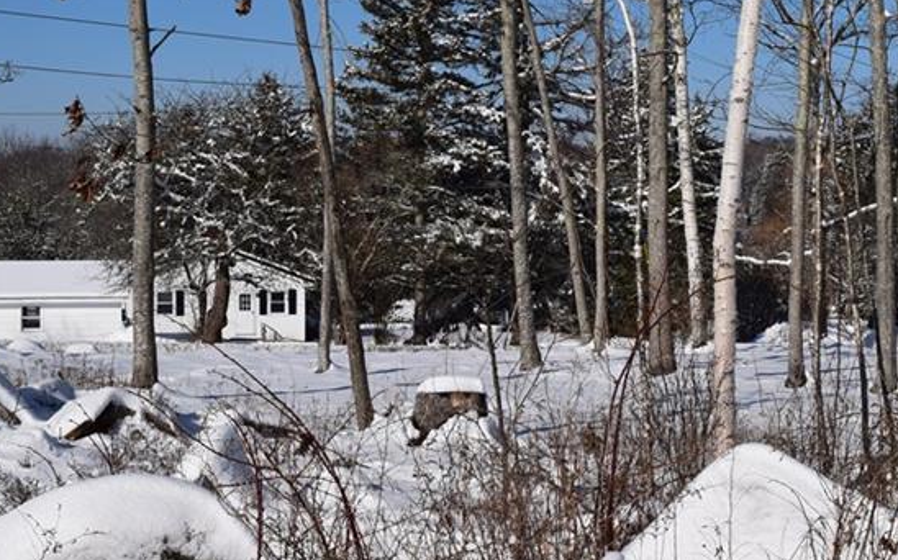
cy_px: 290
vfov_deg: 16.3
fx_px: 1957
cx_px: 636
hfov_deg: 25.6
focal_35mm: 80
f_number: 13
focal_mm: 28
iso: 200
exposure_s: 1/800
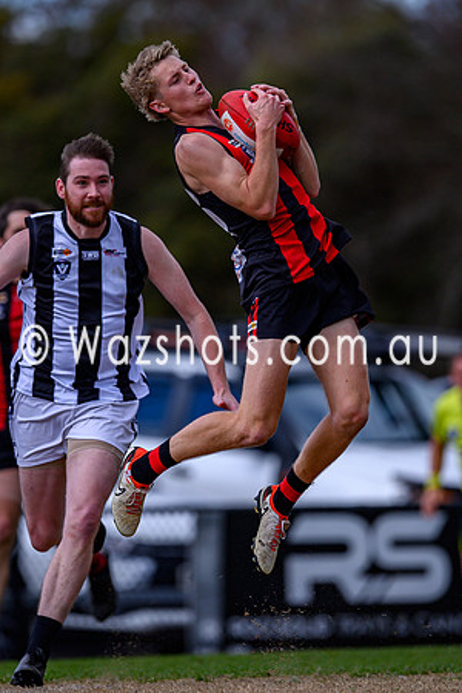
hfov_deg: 1.8
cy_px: 346
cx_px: 213
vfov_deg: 2.7
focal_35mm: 778
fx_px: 14970
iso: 180
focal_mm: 500
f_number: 4
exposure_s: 1/1600
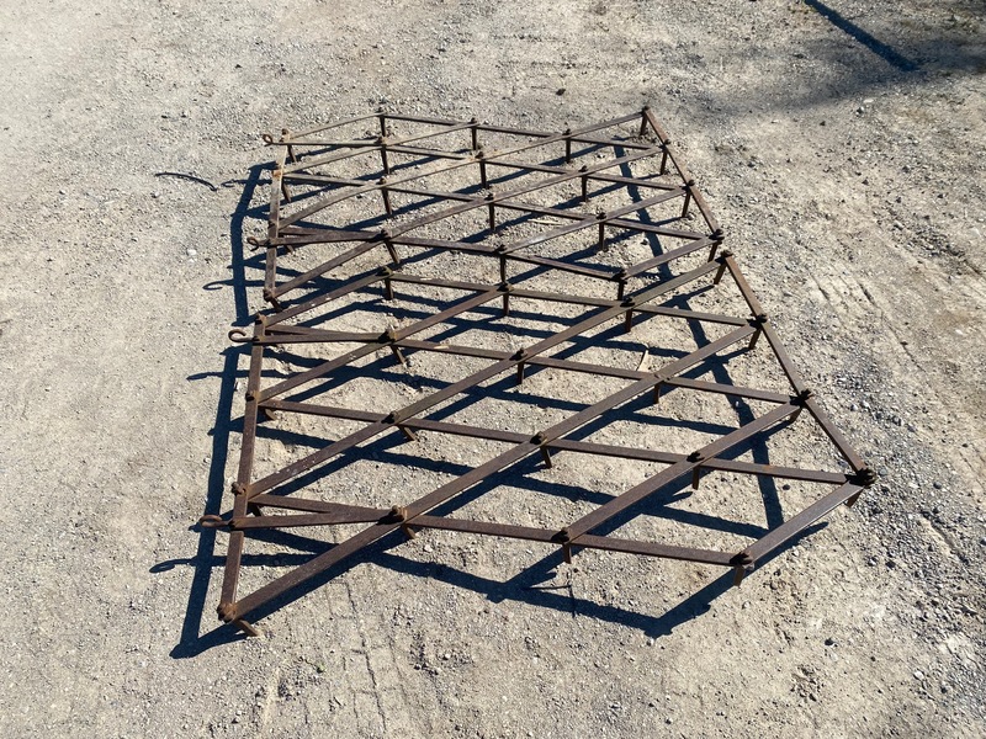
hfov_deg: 67.3
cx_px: 493
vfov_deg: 53.1
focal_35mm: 26
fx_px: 741
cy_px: 370
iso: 32
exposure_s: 1/3401
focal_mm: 4.25
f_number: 1.8
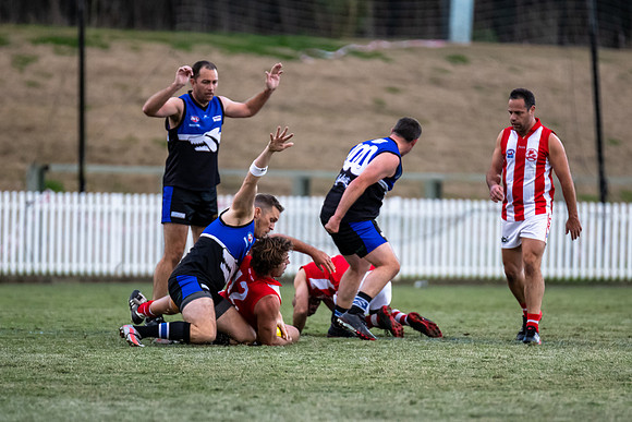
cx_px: 336
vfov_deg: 2.7
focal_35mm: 505
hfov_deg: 4.1
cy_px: 211
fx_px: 8860
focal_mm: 300
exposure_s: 1/1250
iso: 2000
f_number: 2.8
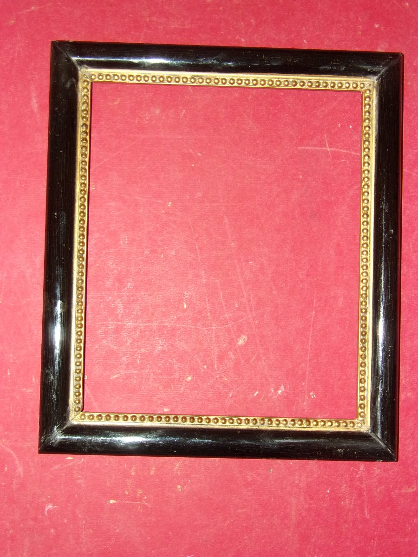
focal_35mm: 43
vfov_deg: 43.9
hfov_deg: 33.6
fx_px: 692
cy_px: 278
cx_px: 209
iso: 200
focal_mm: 7.8
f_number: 4.1
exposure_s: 1/34
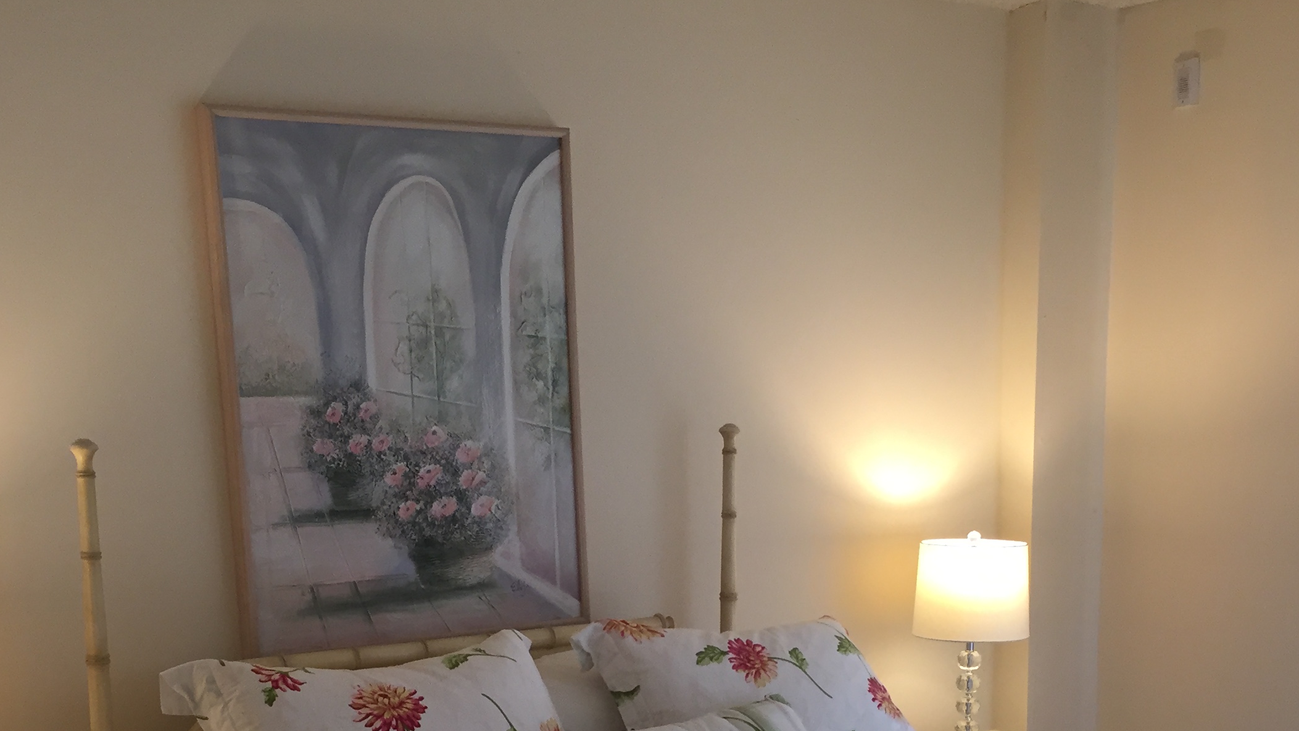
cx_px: 647
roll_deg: +0.4
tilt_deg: -10.0
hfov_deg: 42.1
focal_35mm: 49
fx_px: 1688
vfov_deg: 23.5
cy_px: 721
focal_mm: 4.15
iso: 80
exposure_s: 1/30
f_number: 2.2
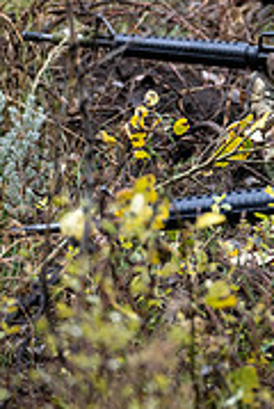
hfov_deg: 5.7
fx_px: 2741
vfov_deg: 8.4
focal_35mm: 241
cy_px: -69
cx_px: 306
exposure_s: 1/800
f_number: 2.8
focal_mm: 96
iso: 1000
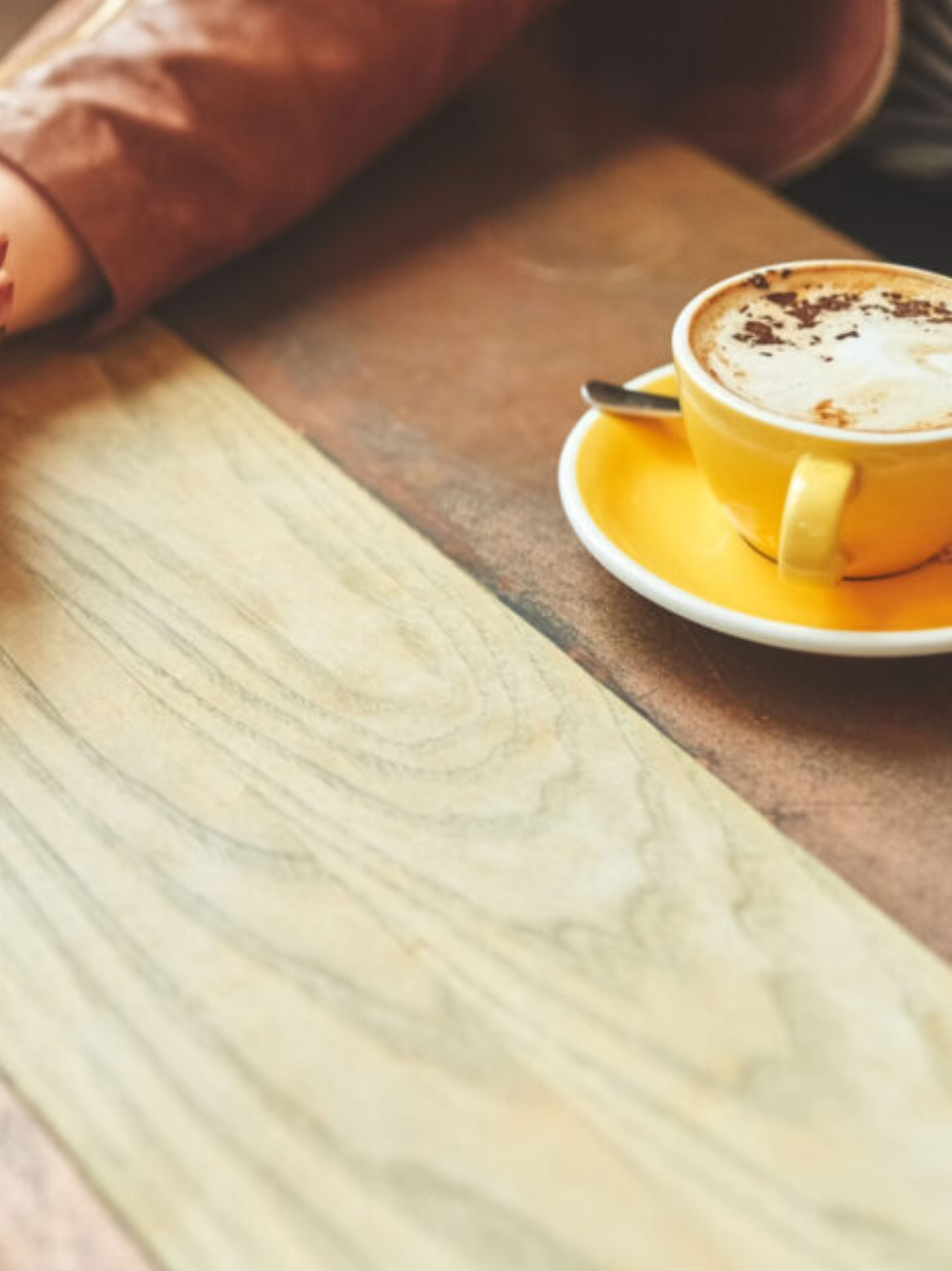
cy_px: 570
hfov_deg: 15.6
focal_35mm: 93
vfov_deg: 21.1
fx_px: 3414
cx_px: -14
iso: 400
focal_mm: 50
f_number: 2
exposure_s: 1/320
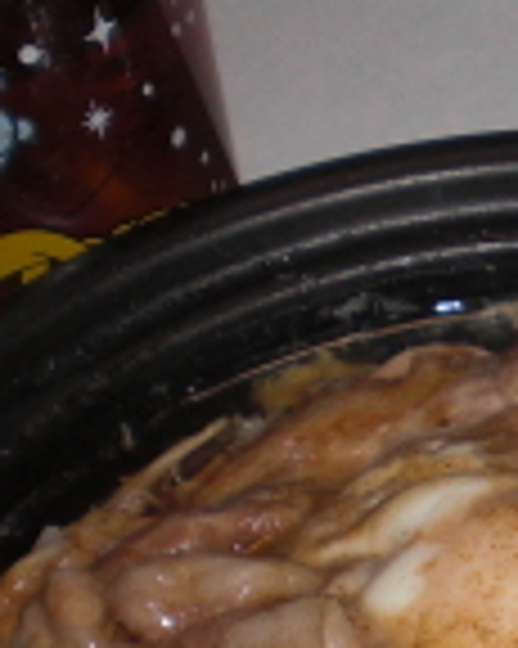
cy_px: 670
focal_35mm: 165
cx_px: 950
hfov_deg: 8.9
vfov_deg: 11.6
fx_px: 3165
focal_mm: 6.3
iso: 64
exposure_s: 1/60
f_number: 3.1
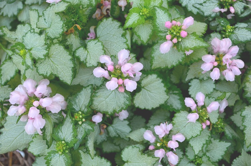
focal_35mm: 54
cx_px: 126
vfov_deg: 25.0
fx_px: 376
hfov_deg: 36.9
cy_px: 83
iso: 200
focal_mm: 36
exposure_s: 1/125
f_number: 5.6
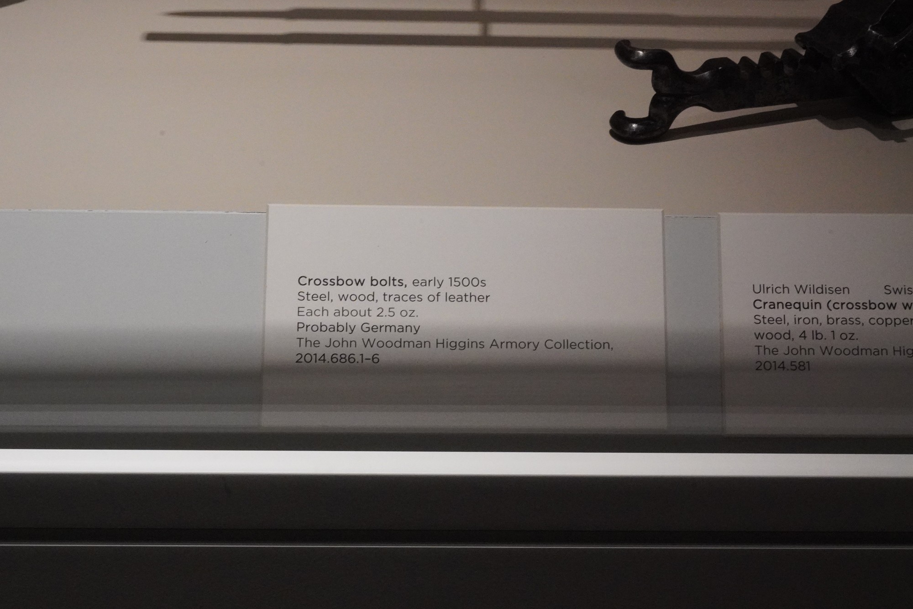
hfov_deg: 33.9
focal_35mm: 59
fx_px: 1496
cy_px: 304
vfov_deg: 23.0
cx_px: 456
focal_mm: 59
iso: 10000
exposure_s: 1/80
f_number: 22
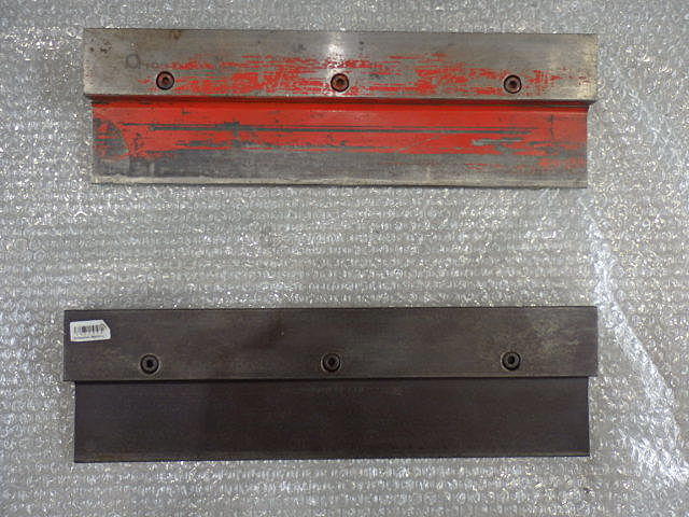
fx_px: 498
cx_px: 344
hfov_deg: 69.4
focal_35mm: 25
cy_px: 258
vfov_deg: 54.9
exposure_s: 1/30
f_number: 3
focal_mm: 4.5
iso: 160
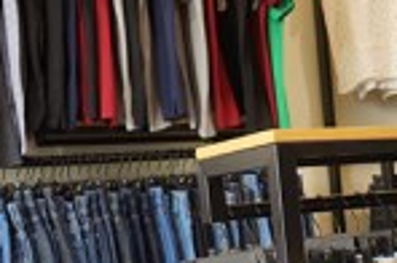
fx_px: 803
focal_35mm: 73
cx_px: 475
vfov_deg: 18.1
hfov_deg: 25.1
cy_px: 270
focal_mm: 18
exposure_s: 1/60
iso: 500
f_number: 4
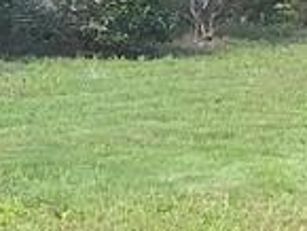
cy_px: -59
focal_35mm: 198
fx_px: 1757
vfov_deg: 7.4
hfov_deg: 8.3
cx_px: -652
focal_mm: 3.99
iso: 20
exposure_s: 1/863
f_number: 1.8
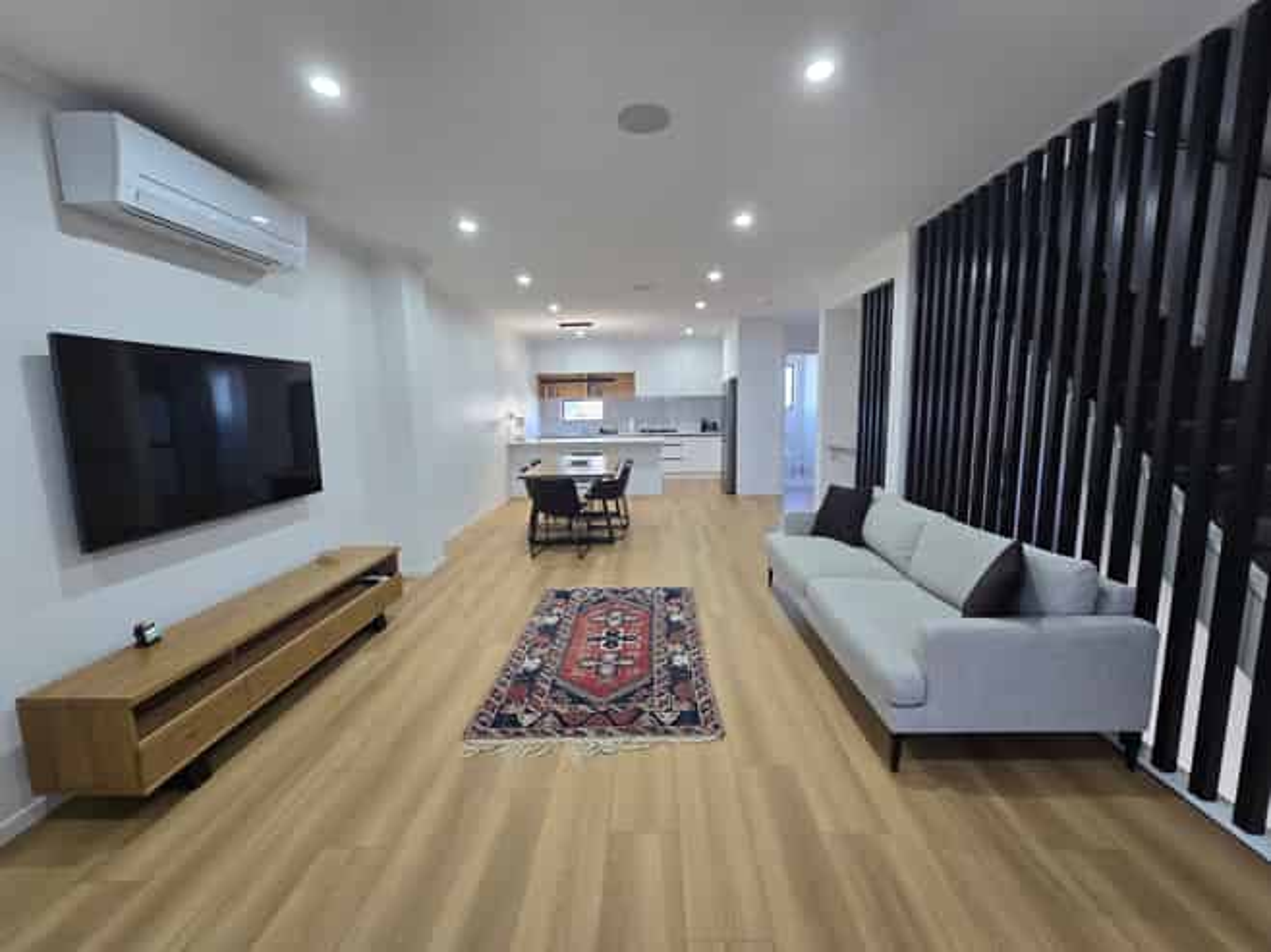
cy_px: 476
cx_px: 636
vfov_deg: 89.9
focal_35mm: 13
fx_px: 477
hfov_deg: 106.2
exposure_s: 1/50
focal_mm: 2.2
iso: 160
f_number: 2.2
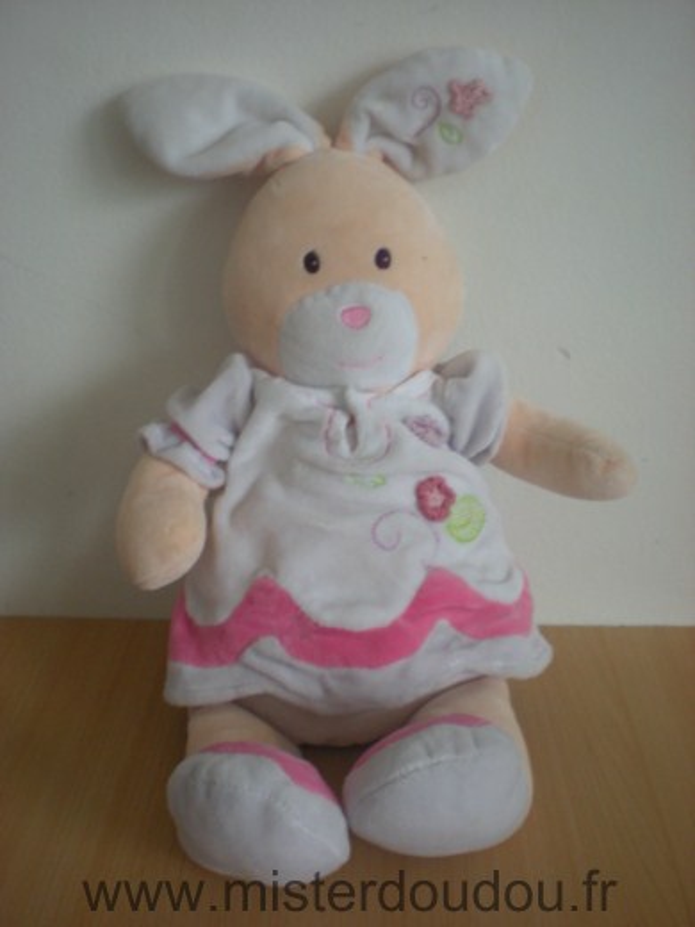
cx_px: 348
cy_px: 464
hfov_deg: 37.7
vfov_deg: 49.0
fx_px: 1017
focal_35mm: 38
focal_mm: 6.3
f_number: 3.1
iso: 200
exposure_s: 1/19
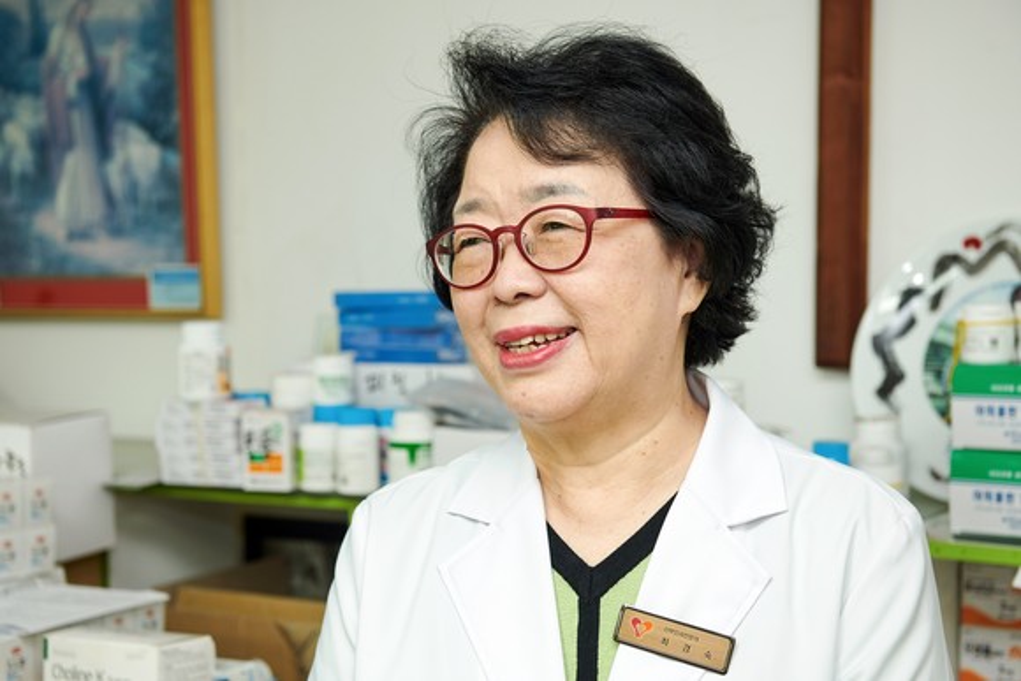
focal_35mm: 70
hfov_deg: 28.8
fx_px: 1986
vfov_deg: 19.5
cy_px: 340
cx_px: 510
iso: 400
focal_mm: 70
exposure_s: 1/60
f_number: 4.8
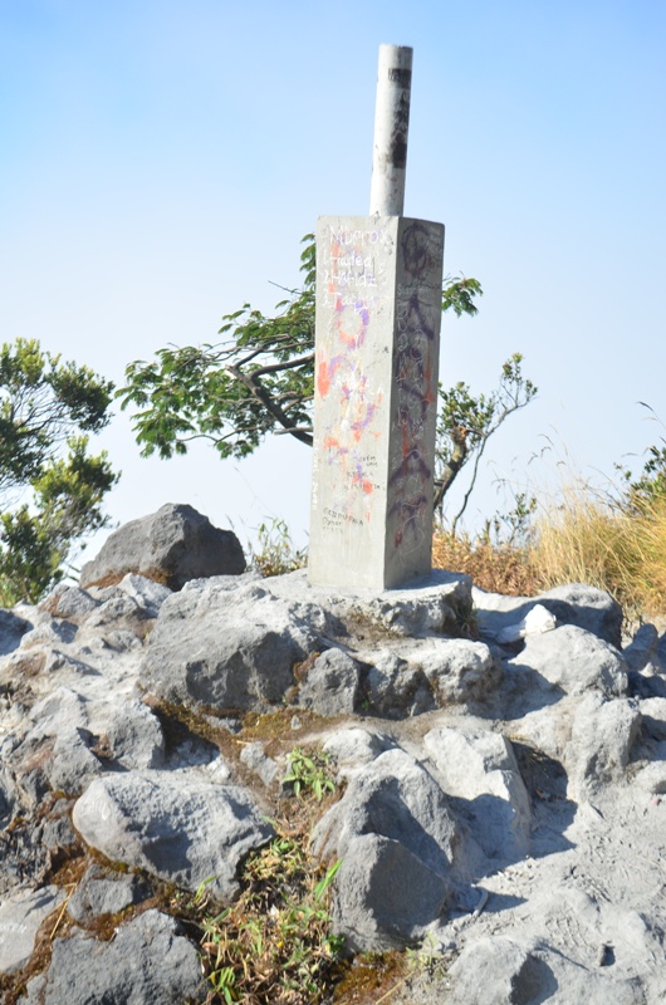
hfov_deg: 28.0
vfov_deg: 41.2
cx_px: 333
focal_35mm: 48
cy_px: 502
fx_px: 1338
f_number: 4.8
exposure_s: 1/800
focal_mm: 32
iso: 200
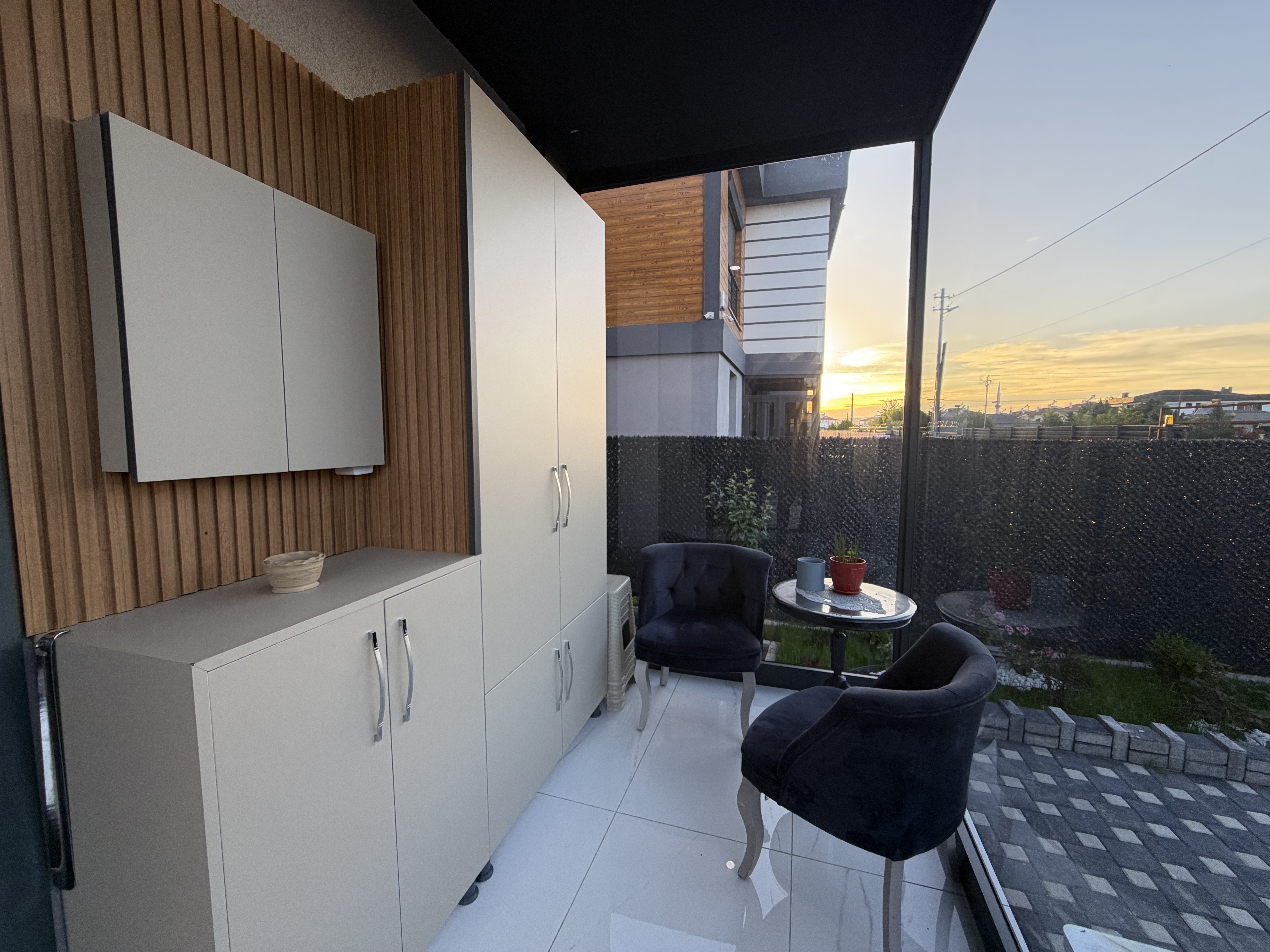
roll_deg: +0.3
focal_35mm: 14
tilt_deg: -5.9
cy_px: 476
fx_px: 514
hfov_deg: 102.1
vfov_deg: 85.7
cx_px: 635
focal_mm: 2.22
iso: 100
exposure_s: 1/121
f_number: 2.2
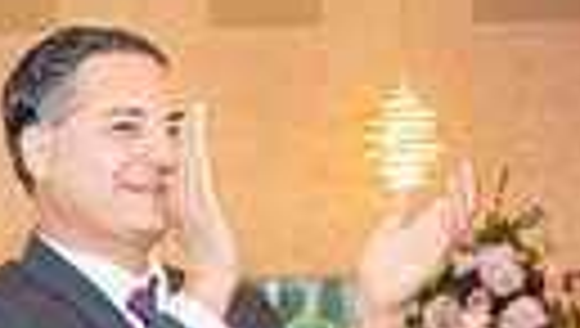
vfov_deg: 7.4
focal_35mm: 158
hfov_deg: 13.0
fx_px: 2433
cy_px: 627
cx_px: -254
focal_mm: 24
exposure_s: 1/160
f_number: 2.8
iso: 1600
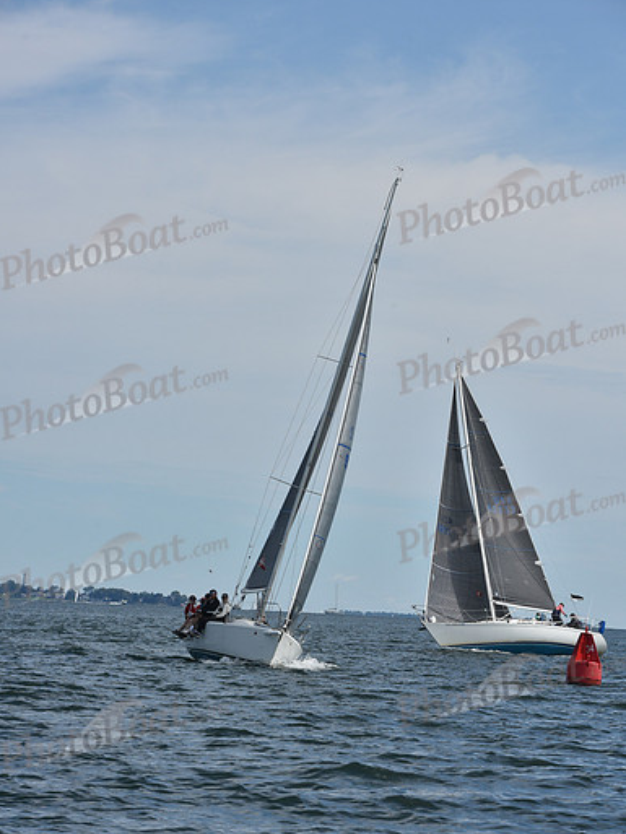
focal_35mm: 163
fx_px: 3929
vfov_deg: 12.1
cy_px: 460
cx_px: 313
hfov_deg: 9.1
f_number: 11
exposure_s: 1/1000
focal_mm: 150
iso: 320
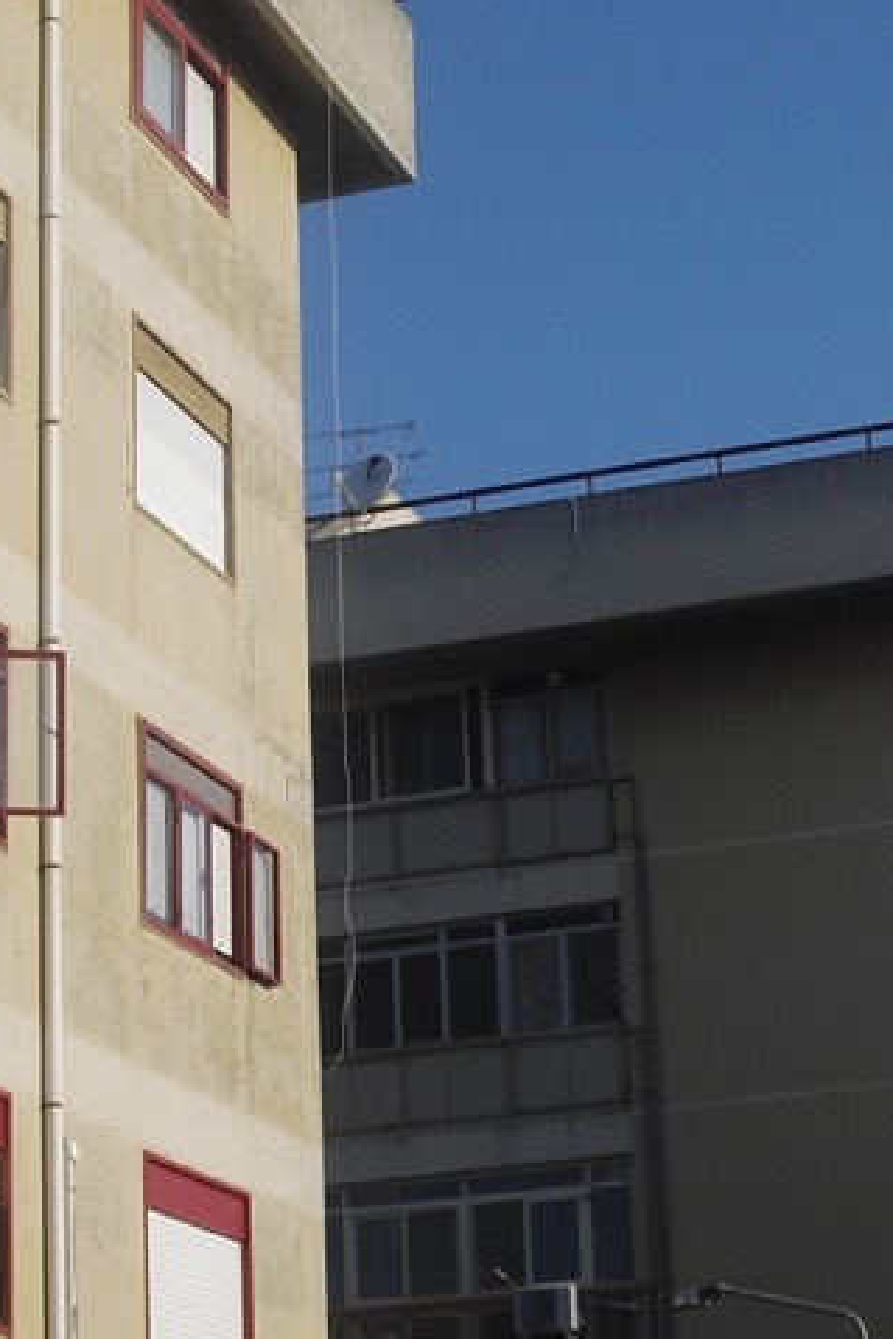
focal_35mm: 94
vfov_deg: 21.6
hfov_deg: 14.5
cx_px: 568
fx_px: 3495
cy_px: 829
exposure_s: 1/200
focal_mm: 6.3
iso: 64
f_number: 7.8
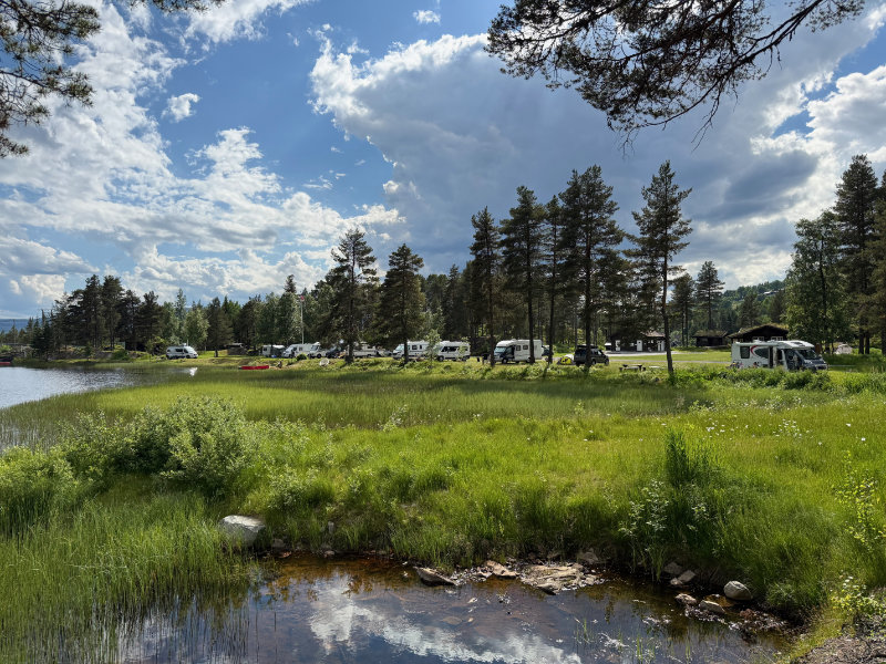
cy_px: 332
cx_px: 443
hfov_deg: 71.6
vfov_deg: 56.8
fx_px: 614
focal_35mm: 24
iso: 100
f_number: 1.8
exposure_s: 1/6173
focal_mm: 6.8
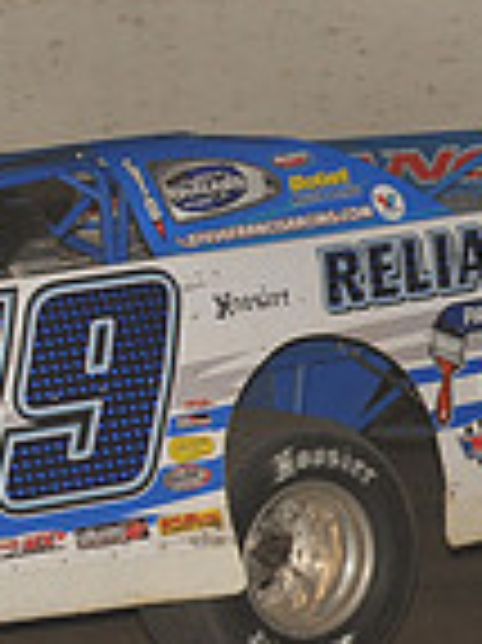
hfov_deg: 4.4
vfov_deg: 5.9
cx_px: -419
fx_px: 6247
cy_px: 446
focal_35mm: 336
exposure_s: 1/320
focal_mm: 86
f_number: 6.3
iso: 800
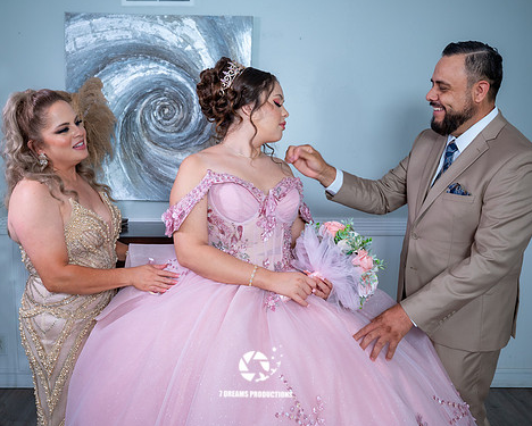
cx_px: 246
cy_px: 207
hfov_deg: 50.2
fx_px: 567
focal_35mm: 36
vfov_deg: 41.2
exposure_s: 1/60
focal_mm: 30
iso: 1250
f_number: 4
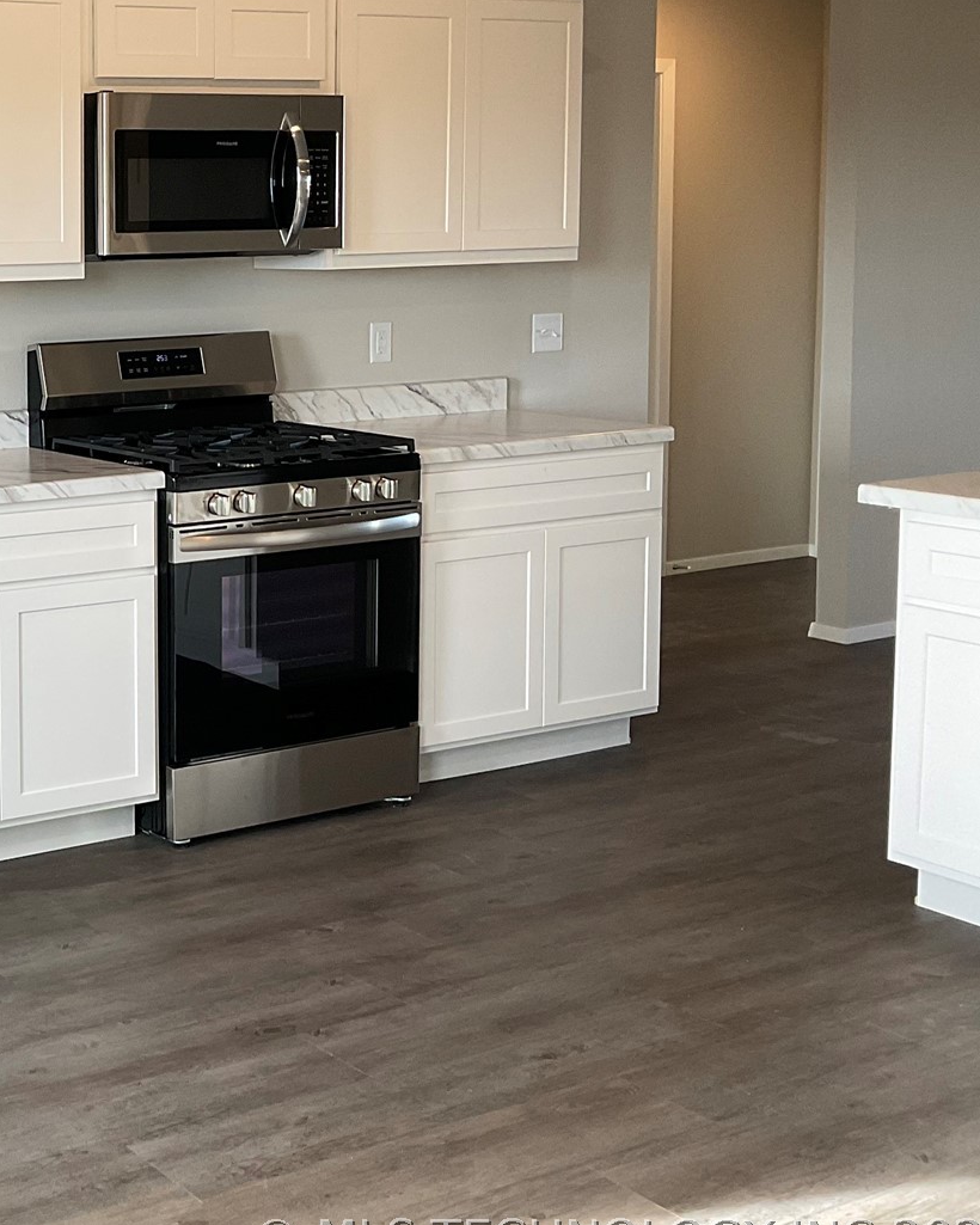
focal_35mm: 53
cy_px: 417
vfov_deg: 35.1
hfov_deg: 26.2
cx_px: -121
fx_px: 1922
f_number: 1.8
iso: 40
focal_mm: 3
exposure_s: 1/60
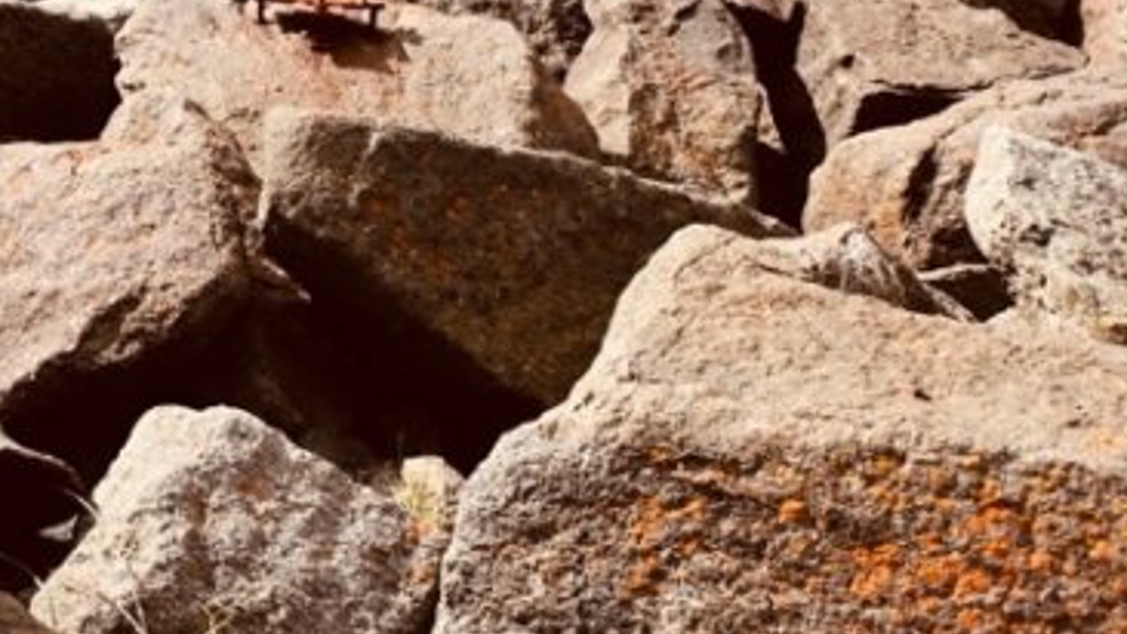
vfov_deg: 10.2
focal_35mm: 111
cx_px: -477
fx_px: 3313
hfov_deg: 17.6
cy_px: -588
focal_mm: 21.5
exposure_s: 1/200
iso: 200
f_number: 11
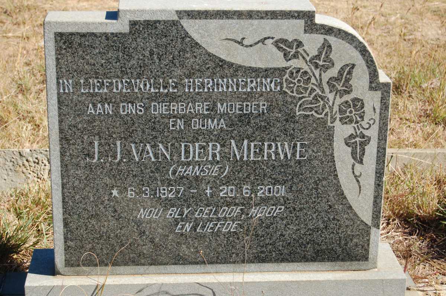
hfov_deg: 26.0
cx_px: 223
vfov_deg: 17.4
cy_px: 148
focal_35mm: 78
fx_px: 965
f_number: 6.3
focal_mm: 52
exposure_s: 1/250
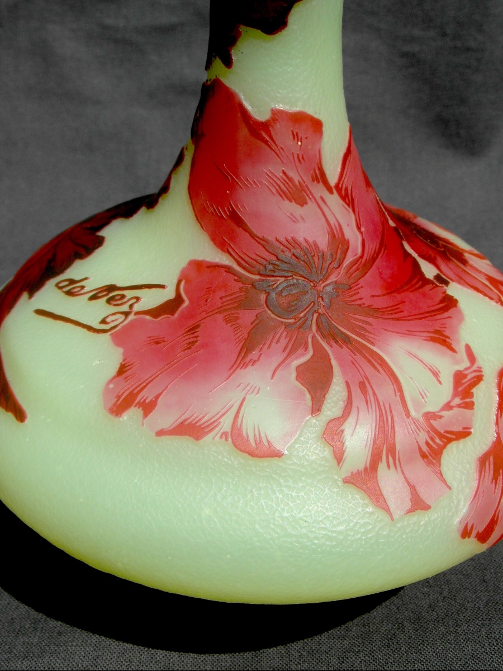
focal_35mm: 41
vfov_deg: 45.8
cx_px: 252
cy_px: 336
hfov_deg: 35.1
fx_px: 794
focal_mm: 6.8
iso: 80
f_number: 5.8
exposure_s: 1/500
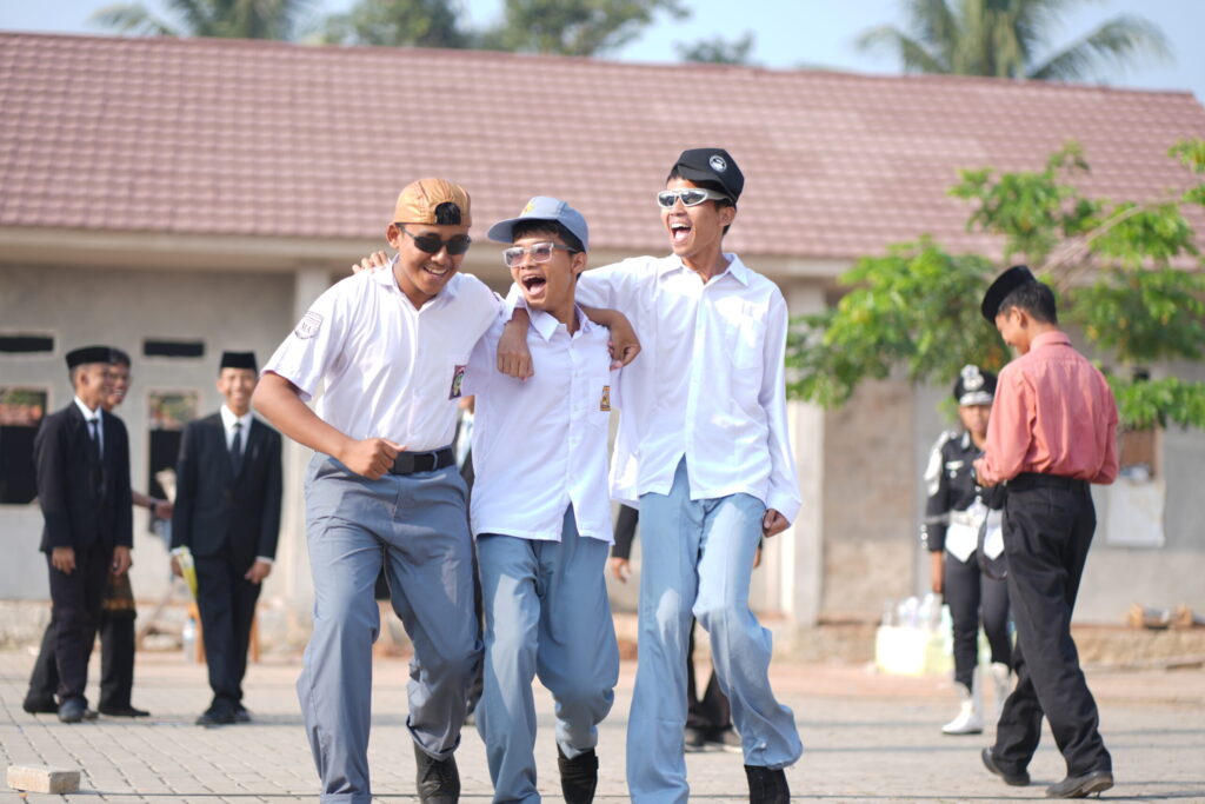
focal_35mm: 85
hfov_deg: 23.9
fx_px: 2845
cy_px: 402
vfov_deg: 16.1
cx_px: 602
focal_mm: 85
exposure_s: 1/640
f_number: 2.2
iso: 50
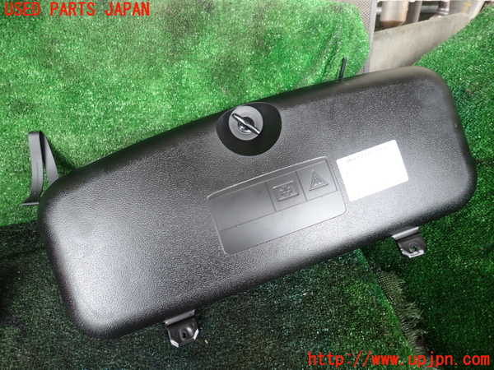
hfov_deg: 69.4
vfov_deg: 54.9
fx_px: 357
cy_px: 185
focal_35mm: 25
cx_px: 247
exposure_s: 1/60
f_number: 2
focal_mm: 4.5
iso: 125
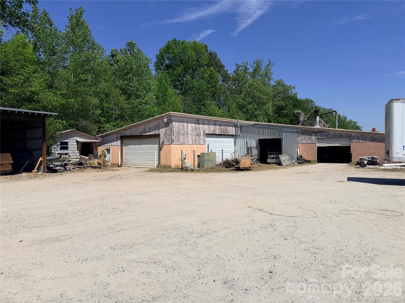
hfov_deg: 71.6
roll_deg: +1.8
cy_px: 152
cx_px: 202
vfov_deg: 56.8
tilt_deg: +2.7
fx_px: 281
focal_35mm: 24
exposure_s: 1/10309
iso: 80
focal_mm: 6.76
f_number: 1.78
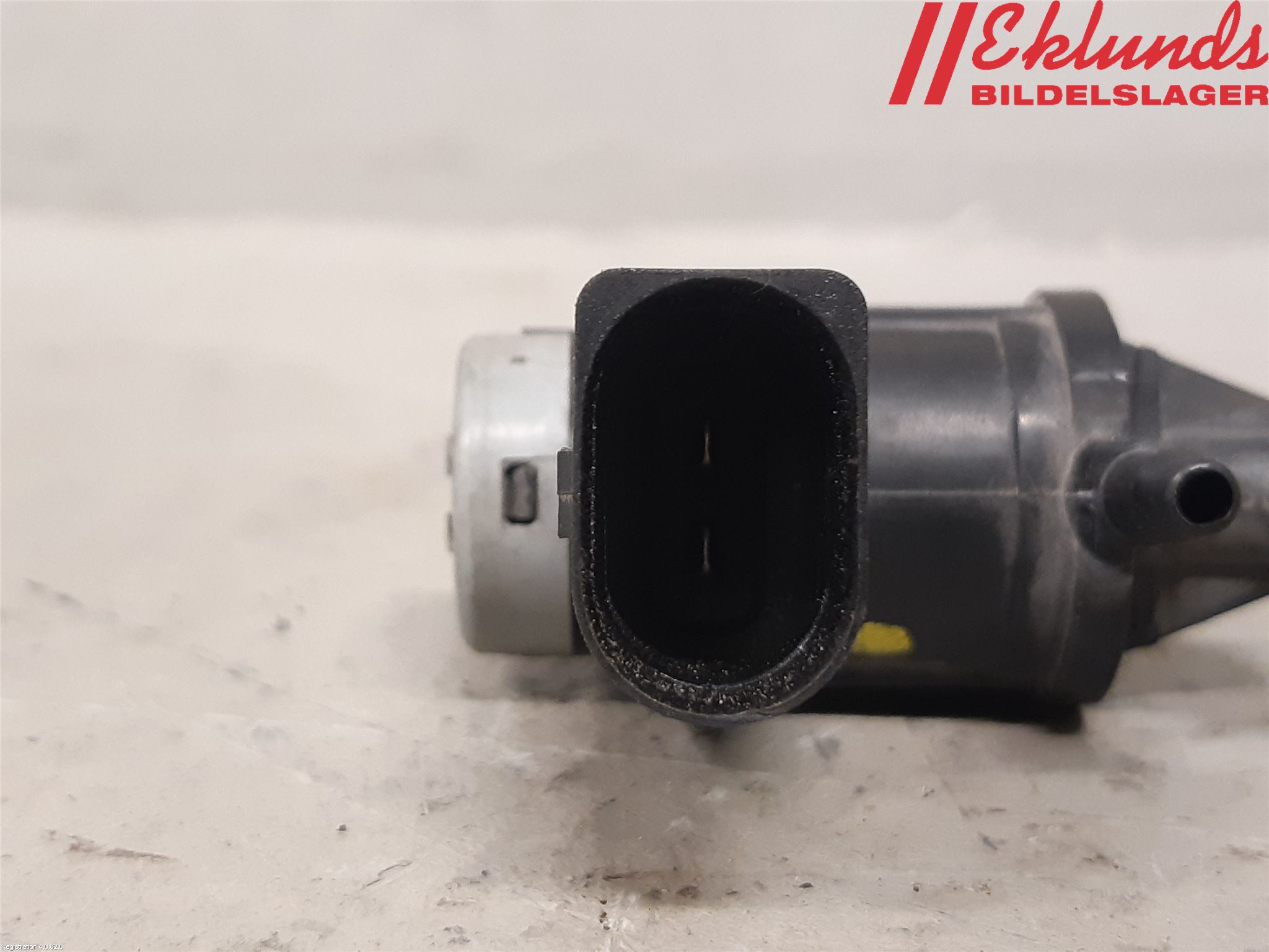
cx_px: 634
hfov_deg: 67.3
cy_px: 476
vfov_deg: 53.1
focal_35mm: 26
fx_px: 953
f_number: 1.7
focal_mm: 3.93
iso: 200
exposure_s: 1/33
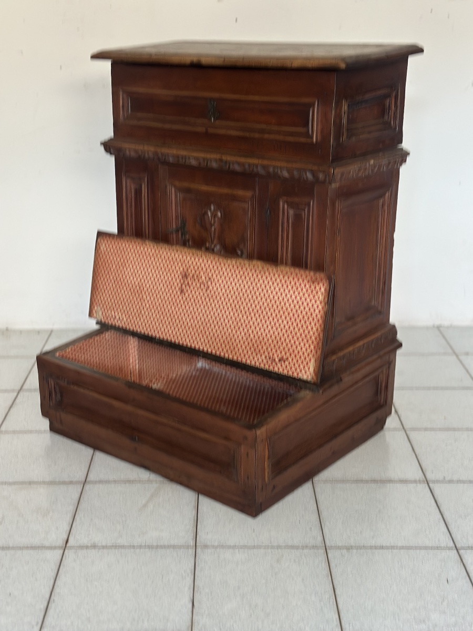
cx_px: 236
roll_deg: -0.5
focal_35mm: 48
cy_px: 316
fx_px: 875
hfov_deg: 30.3
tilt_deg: -18.4
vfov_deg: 39.7
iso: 250
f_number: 1.78
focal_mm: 6.86
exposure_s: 1/60
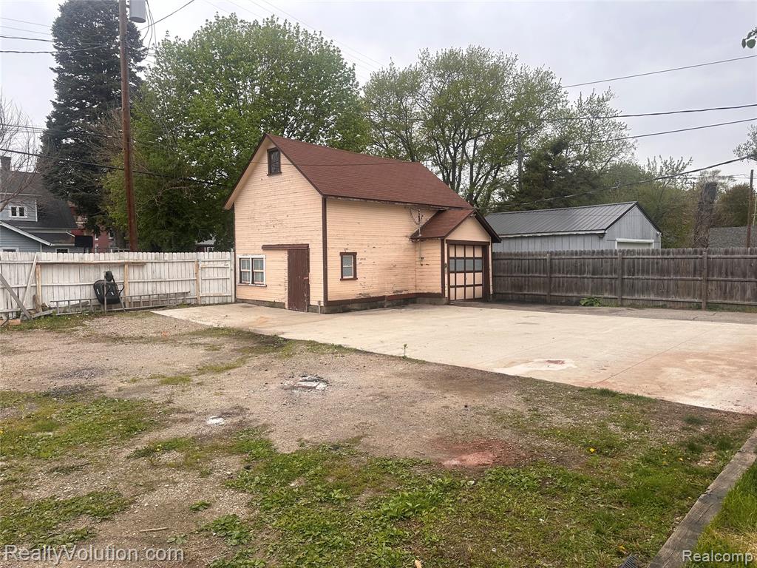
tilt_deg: -2.5
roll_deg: +1.3
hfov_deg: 71.6
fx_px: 525
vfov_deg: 56.8
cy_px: 284
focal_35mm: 24
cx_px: 378
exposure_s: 1/521
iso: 80
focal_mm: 6.86
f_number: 1.78
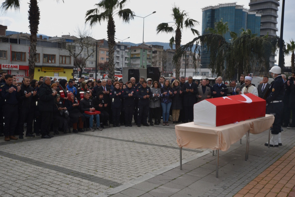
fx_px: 295
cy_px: 98
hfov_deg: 53.1
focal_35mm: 36
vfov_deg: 36.9
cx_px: 148
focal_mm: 36
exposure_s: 1/200
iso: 1000
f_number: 22
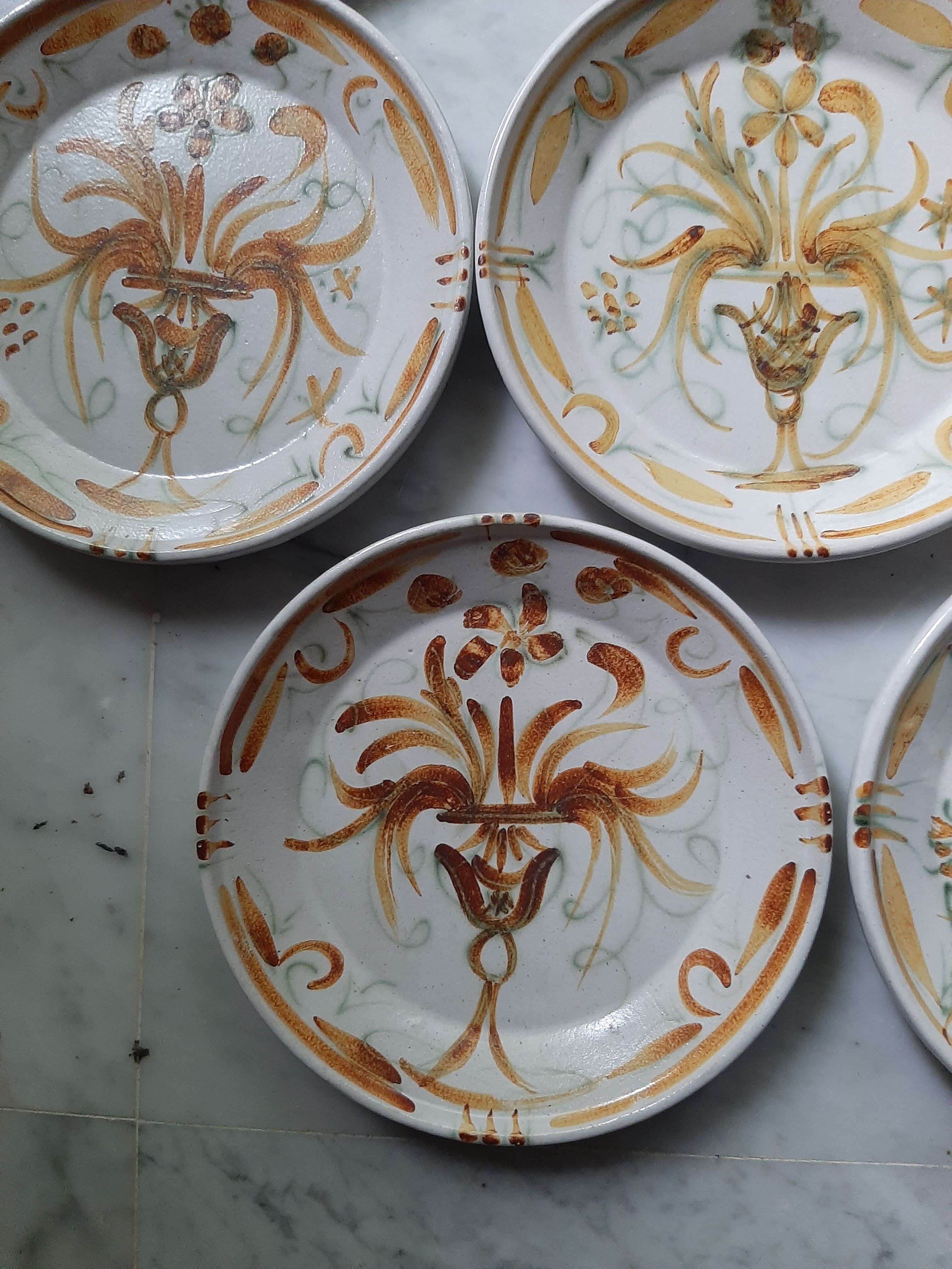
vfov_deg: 67.3
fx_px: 953
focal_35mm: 26
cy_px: 634
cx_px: 476
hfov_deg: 53.1
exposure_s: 1/50
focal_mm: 3.93
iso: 200
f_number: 1.7
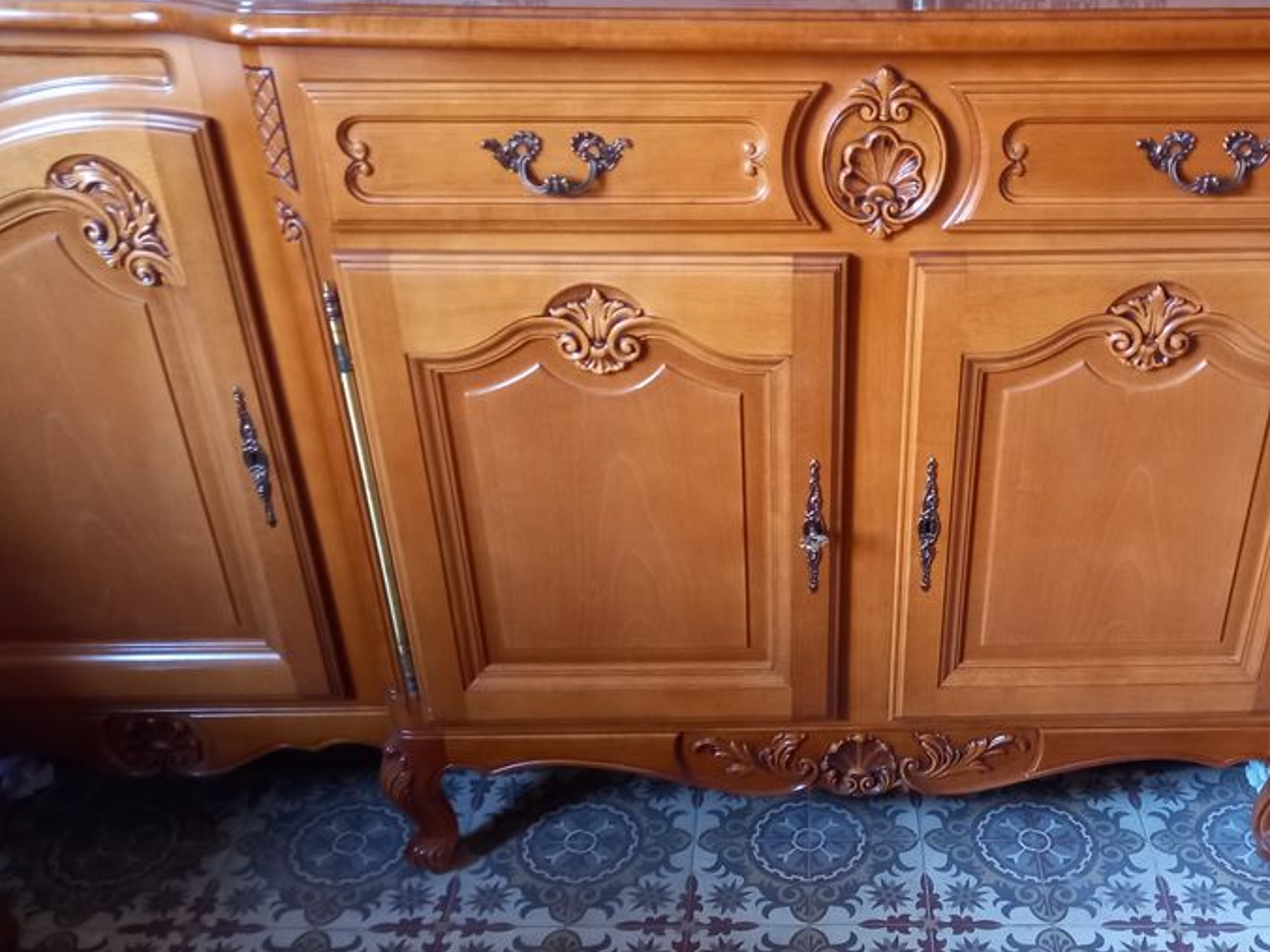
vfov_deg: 38.2
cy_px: 646
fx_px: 1357
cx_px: 812
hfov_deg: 49.5
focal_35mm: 37
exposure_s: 1/20
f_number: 2
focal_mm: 4.6
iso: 500
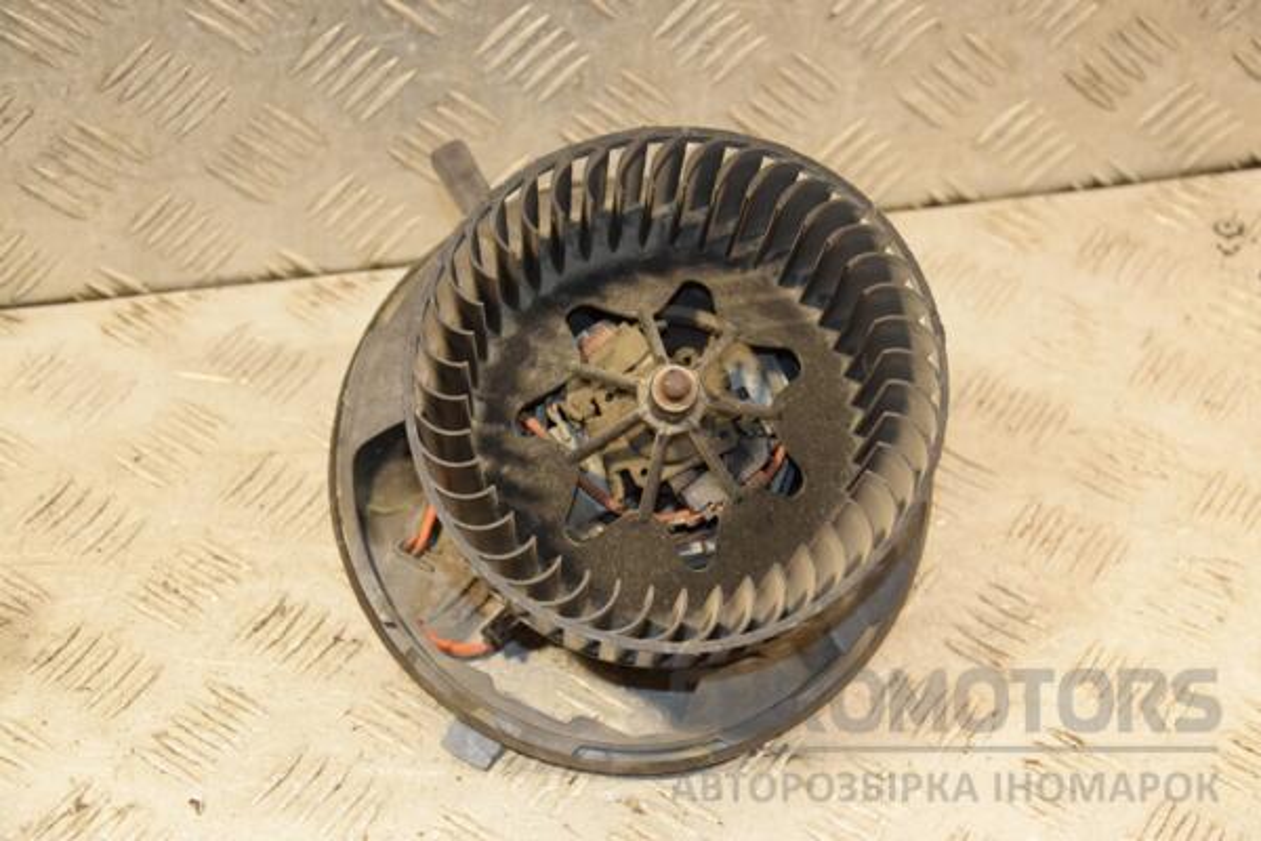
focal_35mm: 75
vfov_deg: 18.2
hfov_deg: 27.0
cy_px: 420
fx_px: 2627
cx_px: 630
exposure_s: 1/125
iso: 800
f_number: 5
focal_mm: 50
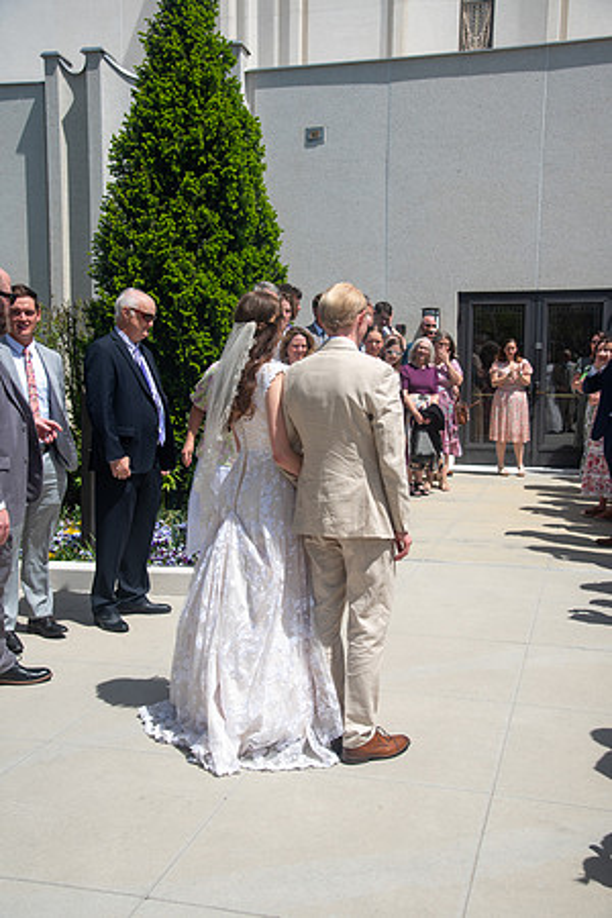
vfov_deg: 48.5
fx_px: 1020
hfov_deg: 33.4
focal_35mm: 40
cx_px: 306
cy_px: 459
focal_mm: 40
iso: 100
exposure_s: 1/400
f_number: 6.3
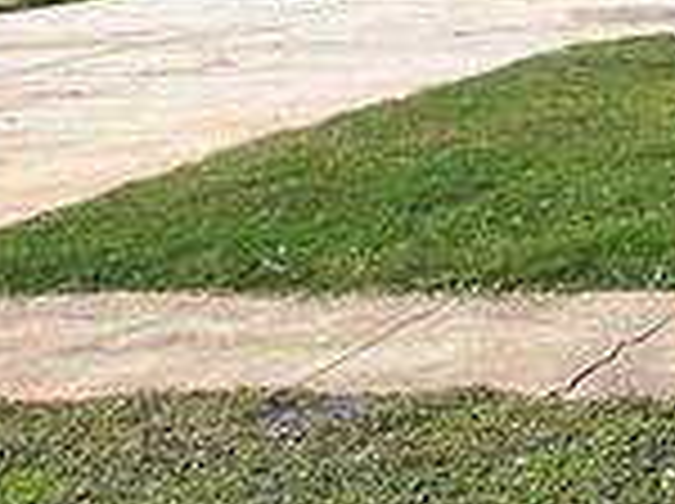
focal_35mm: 111
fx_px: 2161
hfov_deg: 15.2
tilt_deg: -3.9
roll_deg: +0.4
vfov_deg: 13.1
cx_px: 1246
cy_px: -14
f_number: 1.5
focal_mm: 5.7
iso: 50
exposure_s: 1/3571
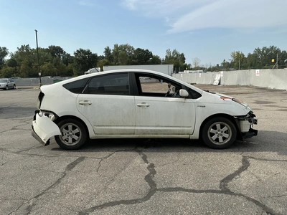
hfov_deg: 63.4
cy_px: 108
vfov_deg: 49.7
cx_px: 144
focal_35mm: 28
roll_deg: +1.7
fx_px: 232
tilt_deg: -5.4
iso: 25
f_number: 1.8
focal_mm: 3
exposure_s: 1/1912
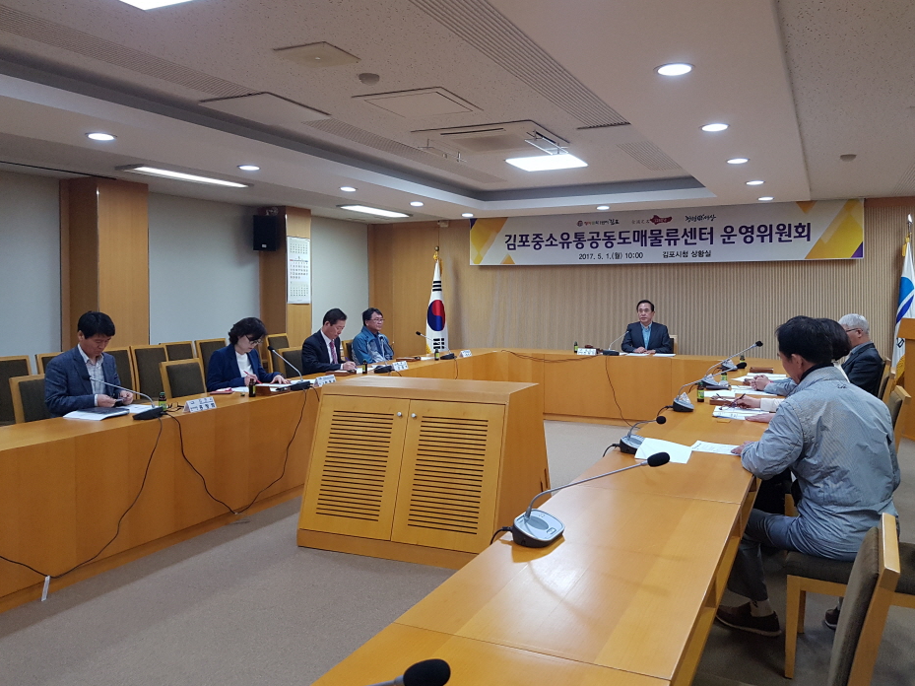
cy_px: 324
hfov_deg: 63.4
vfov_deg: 49.7
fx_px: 740
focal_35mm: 28
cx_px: 491
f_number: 1.7
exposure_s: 1/60
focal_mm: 4.2
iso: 200
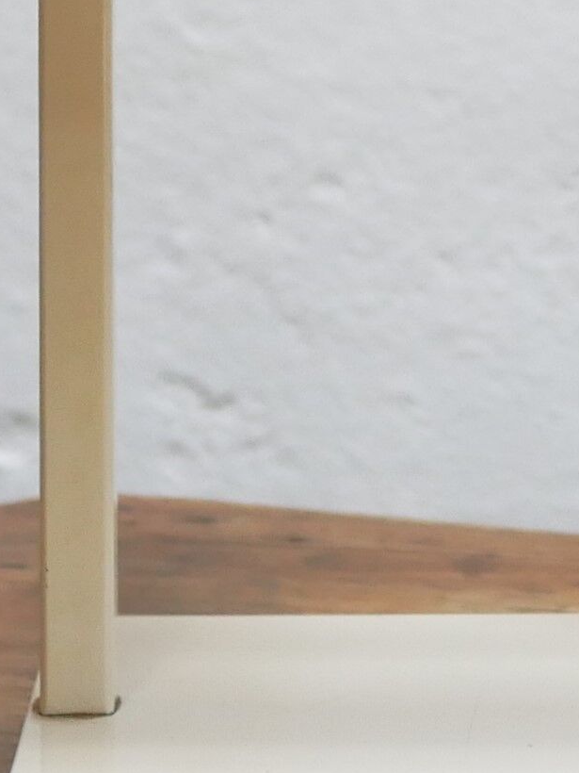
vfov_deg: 8.7
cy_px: -329
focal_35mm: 224
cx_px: 766
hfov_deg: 6.6
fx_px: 4996
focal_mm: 20
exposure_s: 1/60
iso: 800
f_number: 1.7
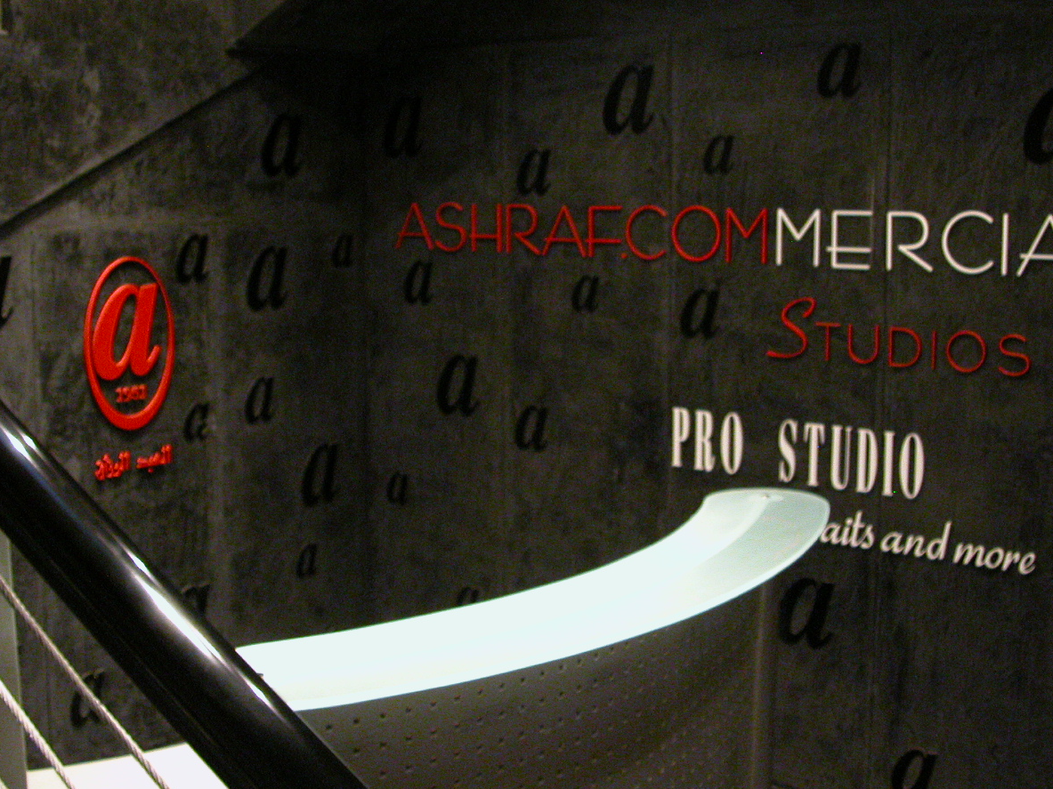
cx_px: 522
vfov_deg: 31.4
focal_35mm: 46
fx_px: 1399
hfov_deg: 41.2
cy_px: 317
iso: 400
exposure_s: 1/30
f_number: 2.8
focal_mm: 8.9
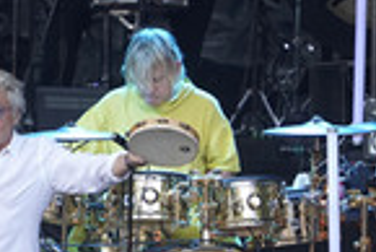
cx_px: 268
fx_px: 15588
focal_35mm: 1491
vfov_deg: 0.9
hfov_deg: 1.4
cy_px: 260
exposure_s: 1/400
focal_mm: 481
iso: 2000
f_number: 6.3
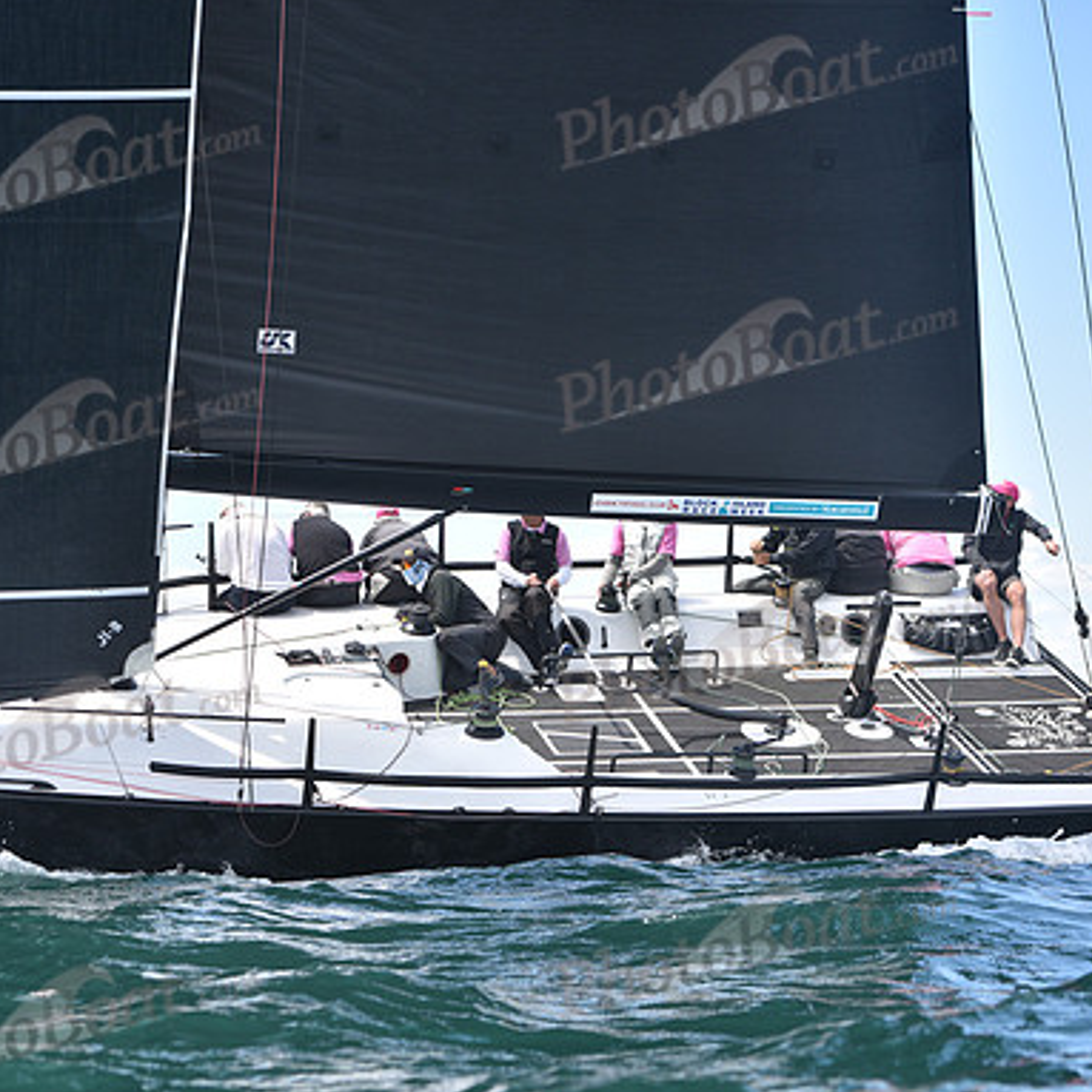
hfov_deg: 19.3
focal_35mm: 90
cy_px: 546
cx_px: 411
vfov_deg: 19.3
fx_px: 3212
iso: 250
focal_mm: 70
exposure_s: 1/800
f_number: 5
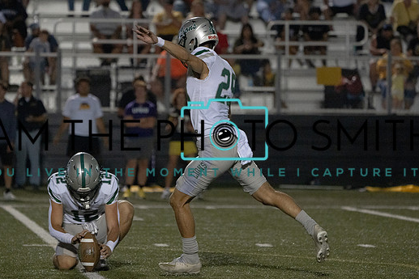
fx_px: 3772
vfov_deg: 4.2
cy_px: 137
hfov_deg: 6.4
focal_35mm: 324
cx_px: 199
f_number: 5.6
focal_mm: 282
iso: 16000
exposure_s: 1/1000
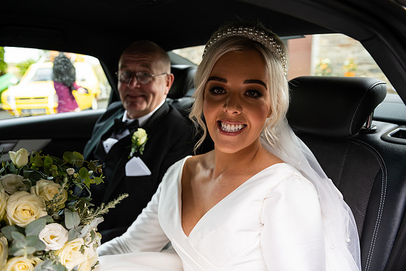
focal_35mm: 29
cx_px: 203
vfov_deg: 45.0
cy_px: 136
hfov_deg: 63.6
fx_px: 327
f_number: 3.5
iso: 800
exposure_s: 1/320
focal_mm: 29
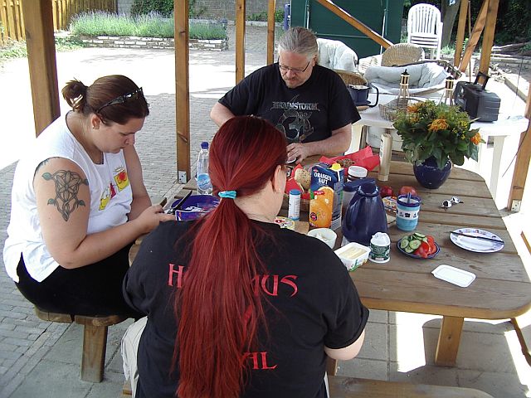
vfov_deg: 37.7
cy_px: 199
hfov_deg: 49.0
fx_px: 583
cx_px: 266
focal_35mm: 38
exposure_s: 1/125
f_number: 2.6
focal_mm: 5.8
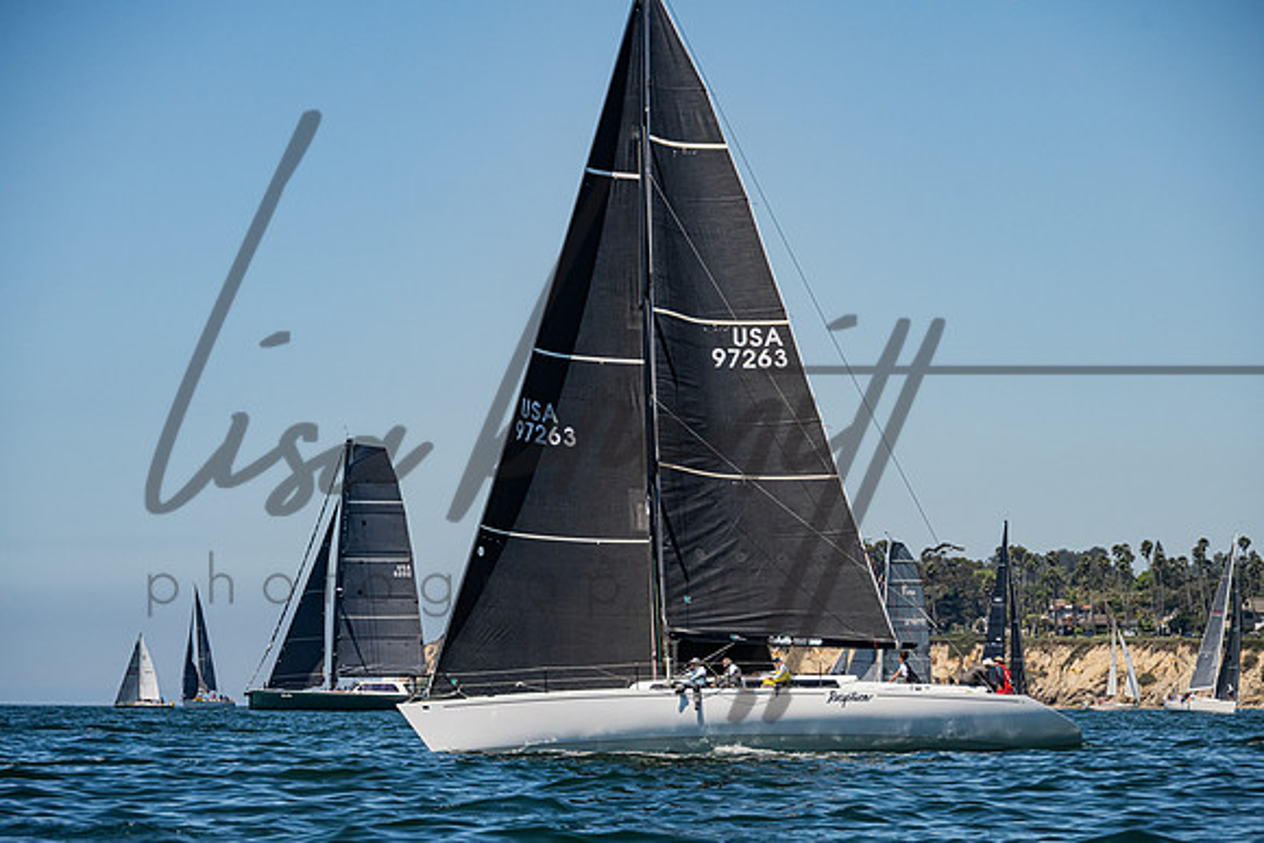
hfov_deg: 12.0
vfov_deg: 8.0
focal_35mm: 171
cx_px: 636
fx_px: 5998
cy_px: 460
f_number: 7.6
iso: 640
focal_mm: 155
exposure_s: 1/5000
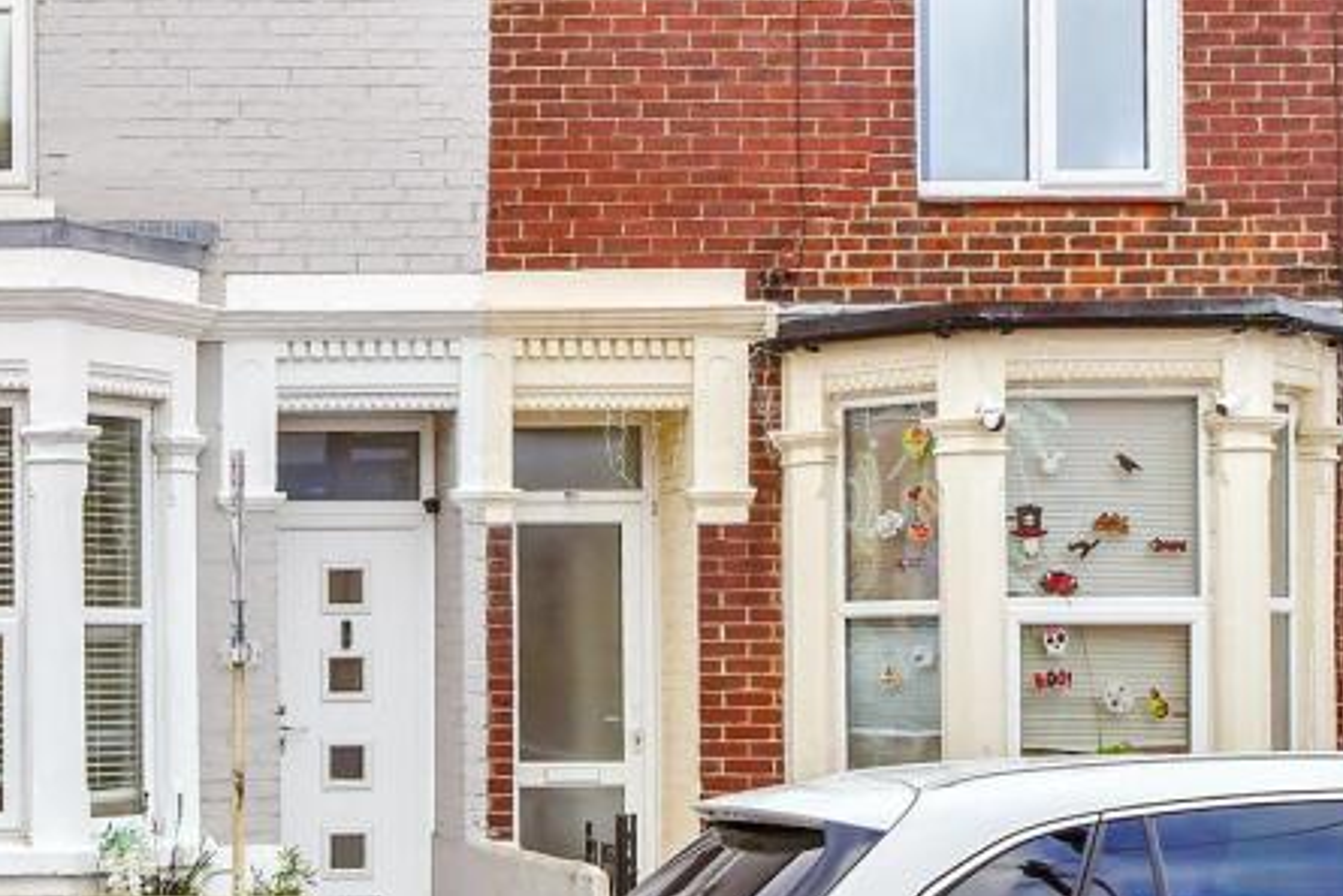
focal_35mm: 69
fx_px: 2575
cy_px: 255
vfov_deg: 19.6
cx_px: -63
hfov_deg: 27.2
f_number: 8
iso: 400
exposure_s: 1/320
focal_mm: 20
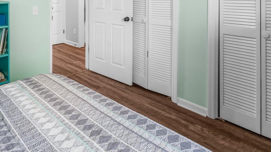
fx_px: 194
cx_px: 62
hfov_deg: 64.9
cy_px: -5
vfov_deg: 37.6
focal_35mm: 27
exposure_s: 1/30
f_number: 8
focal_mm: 14
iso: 2500
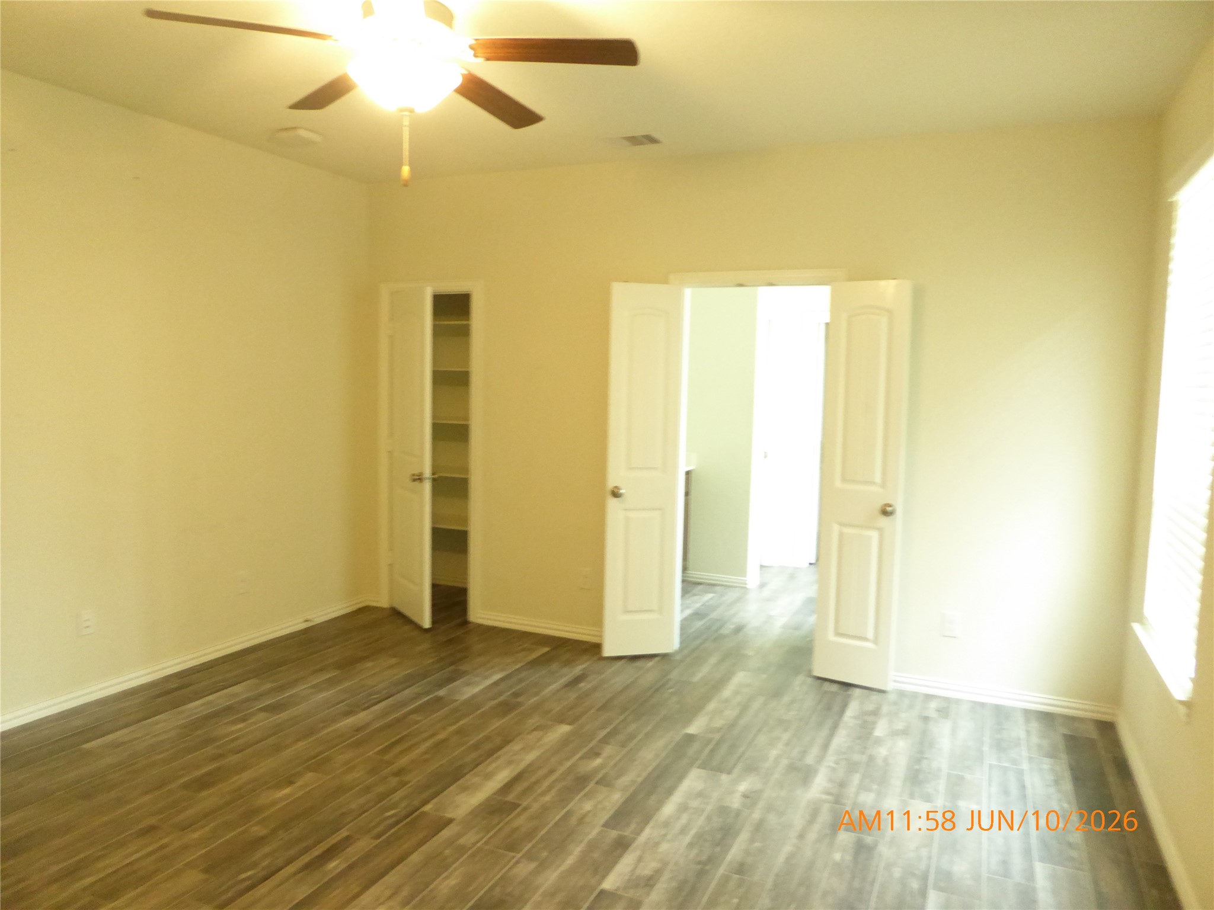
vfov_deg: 56.8
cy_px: 455
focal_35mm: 24
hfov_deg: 71.6
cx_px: 607
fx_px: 842
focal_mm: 4.3
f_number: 3.3
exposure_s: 1/25
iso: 800
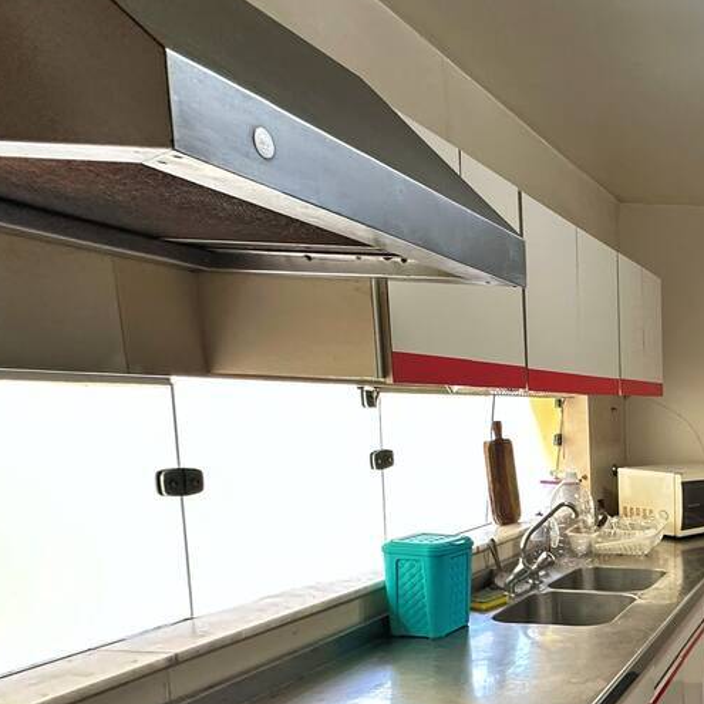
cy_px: 552
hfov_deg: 34.3
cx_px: 893
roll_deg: -2.0
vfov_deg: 44.1
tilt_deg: -10.5
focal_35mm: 36
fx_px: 828
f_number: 2.2
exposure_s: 1/60
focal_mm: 2.22
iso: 160
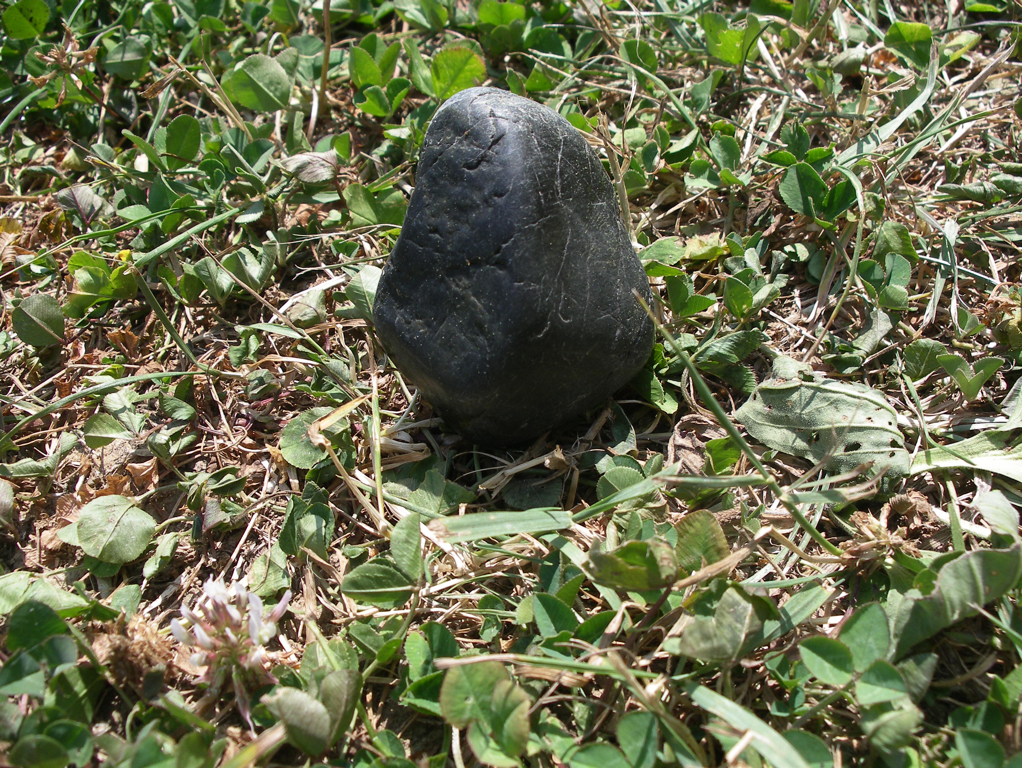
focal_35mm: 37
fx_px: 1093
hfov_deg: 50.1
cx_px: 511
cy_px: 384
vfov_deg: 38.7
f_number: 4.2
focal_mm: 7.8
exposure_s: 1/320
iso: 80
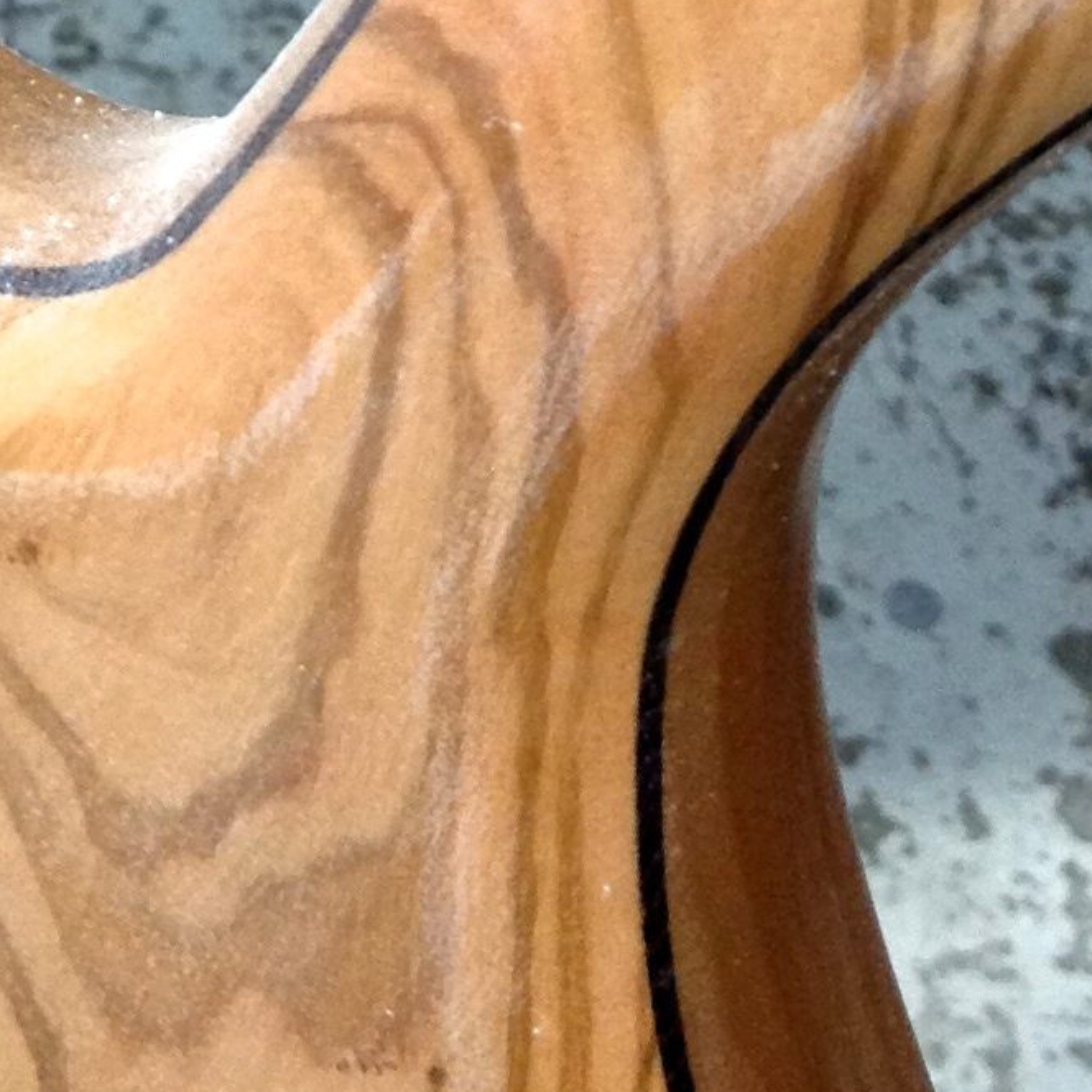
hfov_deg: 11.1
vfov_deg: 10.7
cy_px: -916
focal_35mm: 152
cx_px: -462
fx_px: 5425
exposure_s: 1/20
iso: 100
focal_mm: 4.28
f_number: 2.4
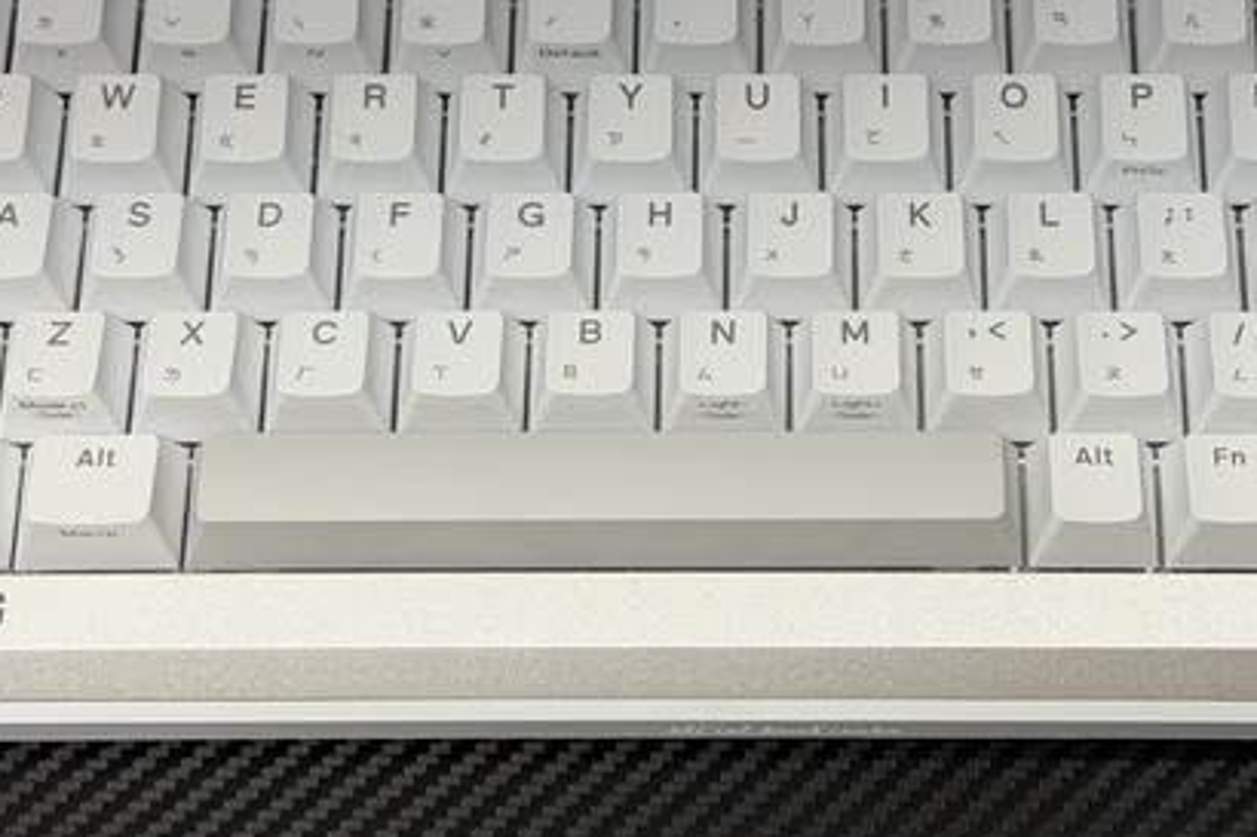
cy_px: 109
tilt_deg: -52.4
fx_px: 3316
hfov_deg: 21.4
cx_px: 788
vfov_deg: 14.3
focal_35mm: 95
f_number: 1.78
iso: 80
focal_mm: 6.76
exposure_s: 1/120
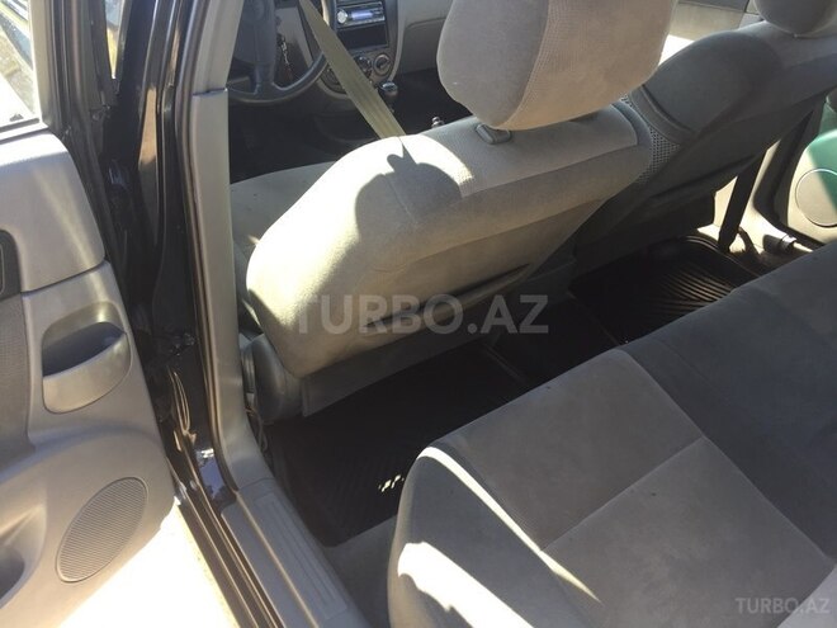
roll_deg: +7.1
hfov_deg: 61.7
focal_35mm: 29
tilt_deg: -30.8
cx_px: 418
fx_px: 701
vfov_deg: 48.2
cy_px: 314
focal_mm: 4.15
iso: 40
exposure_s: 1/100
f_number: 2.2
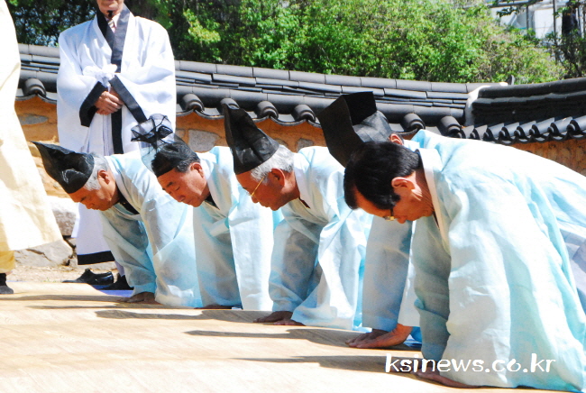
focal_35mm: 142
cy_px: 196
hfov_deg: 14.4
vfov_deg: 9.7
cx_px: 293
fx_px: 2324
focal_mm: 95
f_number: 11
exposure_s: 1/1600
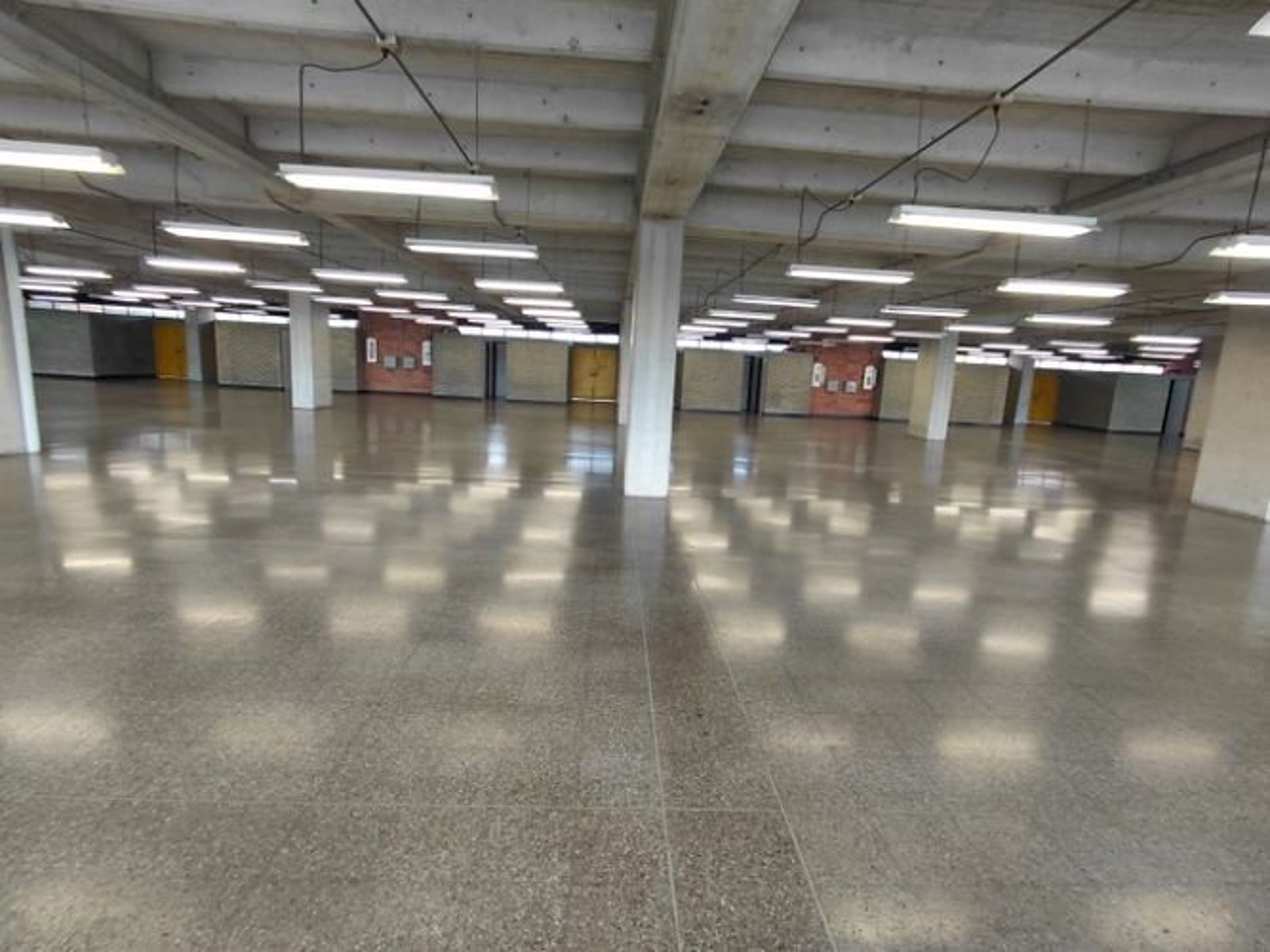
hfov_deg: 94.5
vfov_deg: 78.1
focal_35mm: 16
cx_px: 635
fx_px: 587
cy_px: 476
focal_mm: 1.64
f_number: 2.2
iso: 50
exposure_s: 1/60
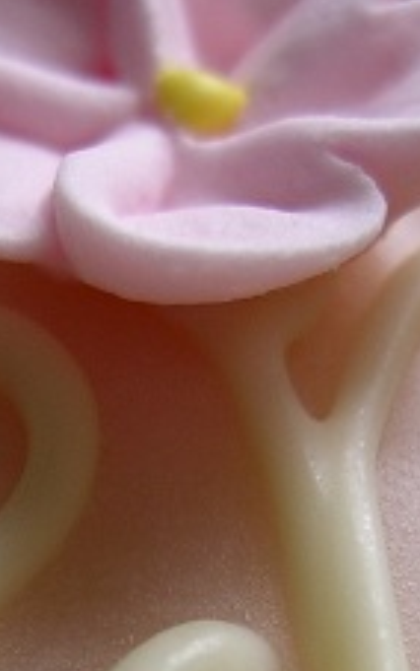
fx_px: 2050
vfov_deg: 18.2
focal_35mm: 112
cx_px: 92
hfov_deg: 11.7
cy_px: 647
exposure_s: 1/39
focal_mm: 7.8
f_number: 2.8
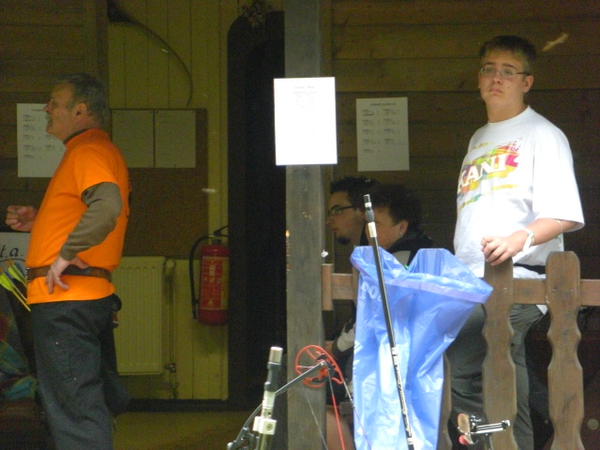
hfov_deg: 7.4
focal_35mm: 266
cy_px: 225
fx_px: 4611
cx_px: 300
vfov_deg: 5.6
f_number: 5.3
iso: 400
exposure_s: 1/50
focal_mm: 44.1
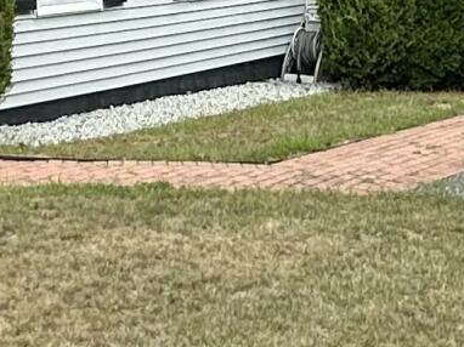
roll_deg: -0.2
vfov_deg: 13.1
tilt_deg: -0.3
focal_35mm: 110
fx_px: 1474
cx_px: 140
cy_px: -64
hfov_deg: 17.8
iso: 40
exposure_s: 1/636
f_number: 2.2
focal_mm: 2.22
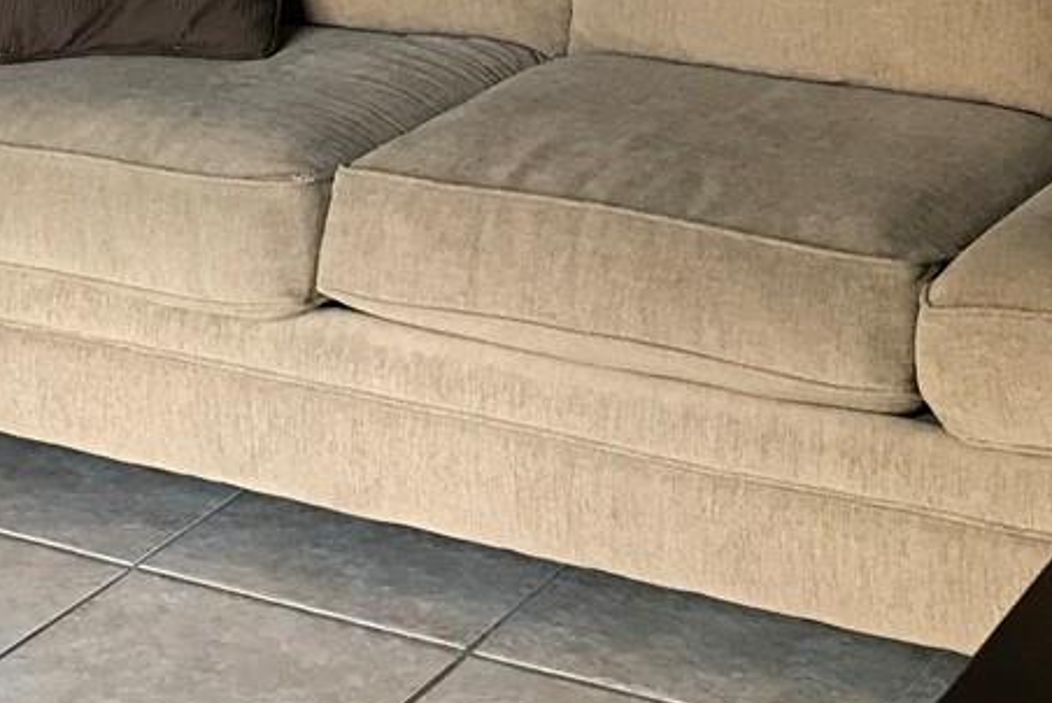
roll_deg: +0.9
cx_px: 165
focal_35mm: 103
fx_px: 3012
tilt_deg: -11.2
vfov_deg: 13.0
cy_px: -140
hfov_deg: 19.5
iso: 40
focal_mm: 3.99
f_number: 1.8
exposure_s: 1/20
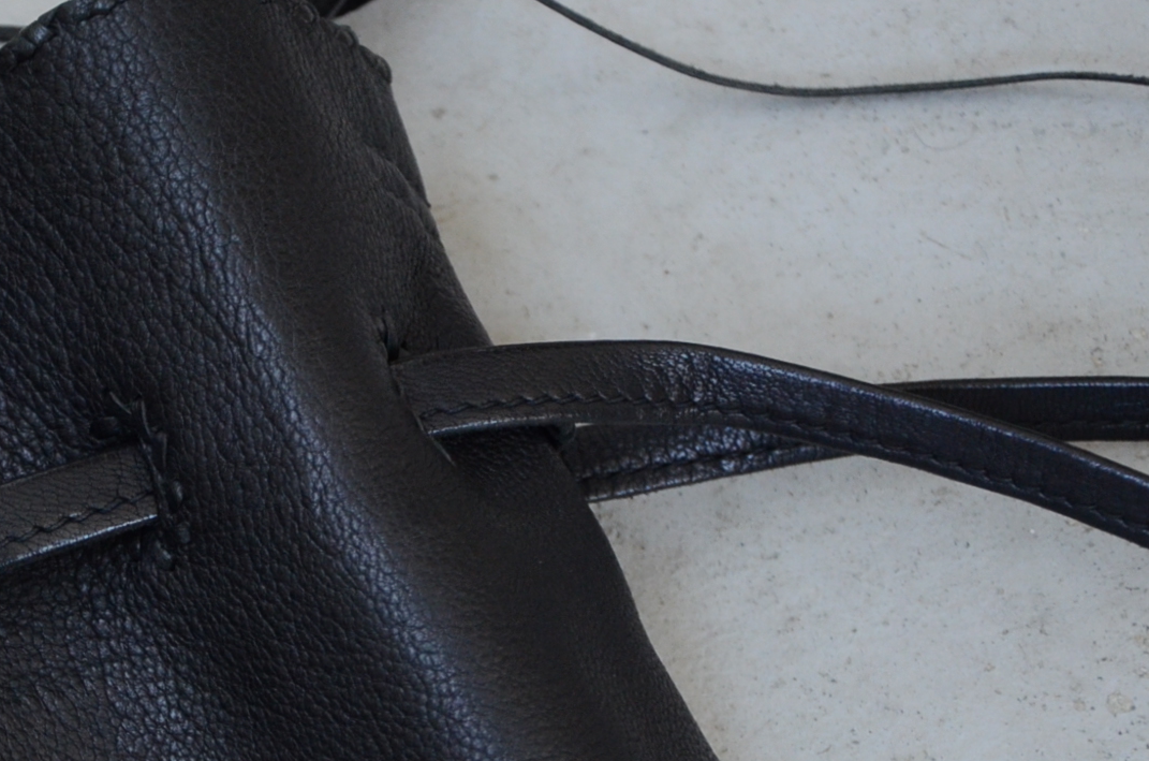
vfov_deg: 9.3
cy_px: 850
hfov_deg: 13.9
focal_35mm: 145
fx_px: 4618
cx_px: -76
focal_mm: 42
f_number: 4.8
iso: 1000
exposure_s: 1/50
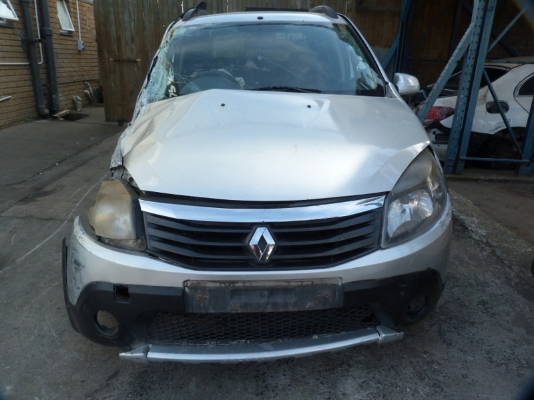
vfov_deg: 54.9
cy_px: 200
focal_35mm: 25
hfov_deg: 69.4
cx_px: 267
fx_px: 386
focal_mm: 4.5
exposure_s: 1/125
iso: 80
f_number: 4
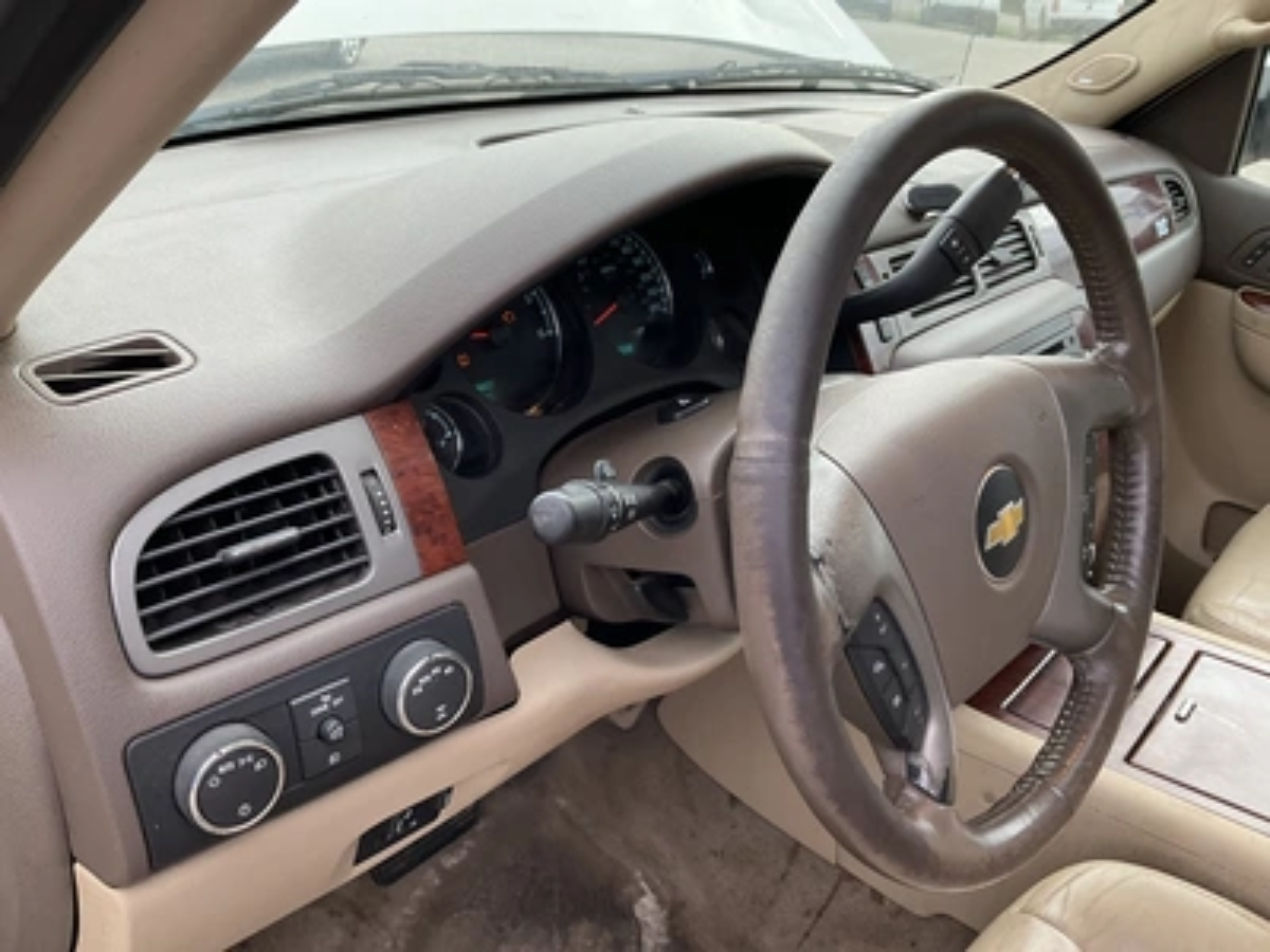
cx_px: 635
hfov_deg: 61.7
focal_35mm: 29
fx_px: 1064
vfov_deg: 48.2
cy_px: 476
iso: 32
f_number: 1.8
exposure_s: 1/122
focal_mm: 3
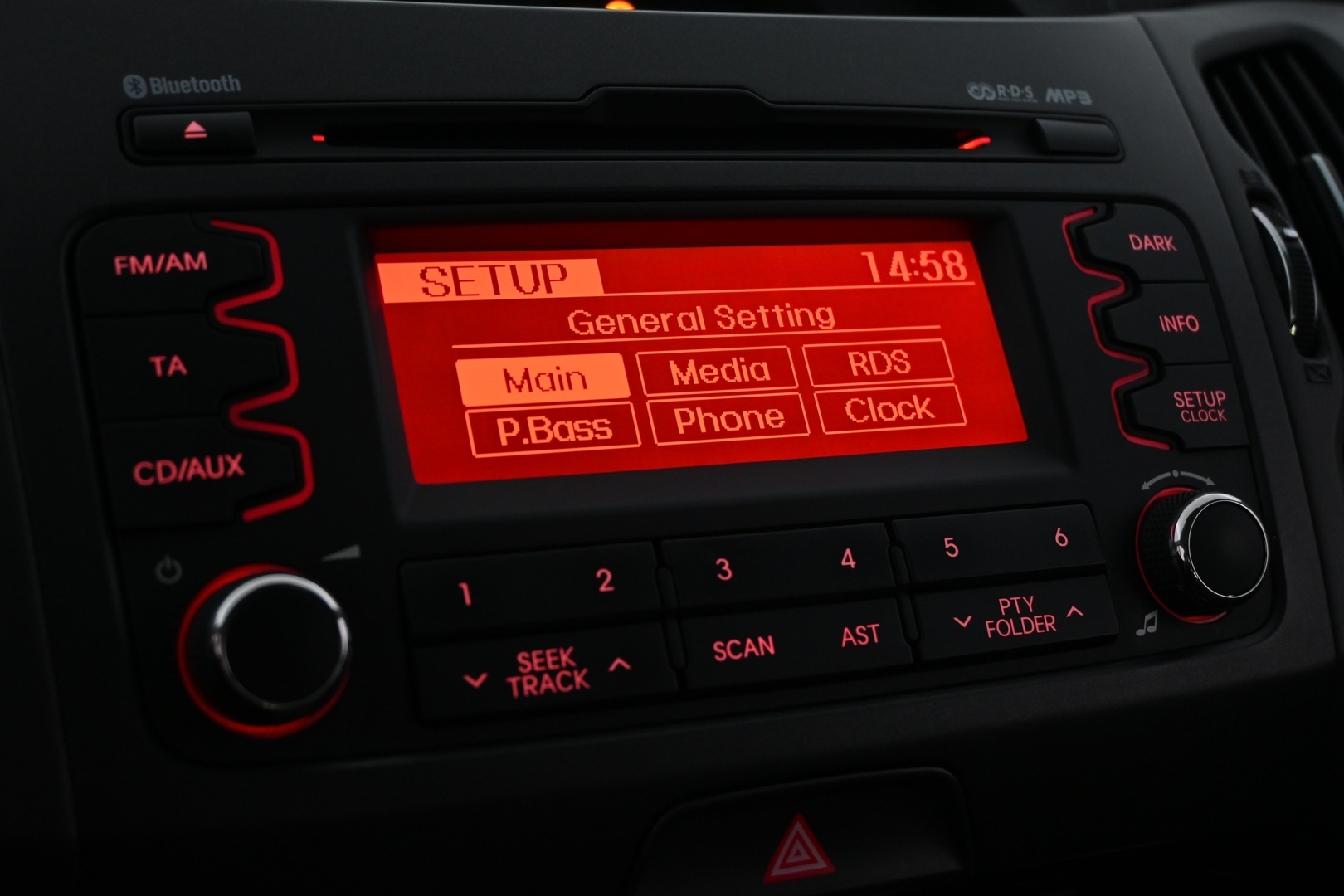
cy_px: 448
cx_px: 672
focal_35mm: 49
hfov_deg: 40.5
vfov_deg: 27.7
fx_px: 1820
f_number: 5
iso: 1400
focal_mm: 32.5
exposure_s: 1/50
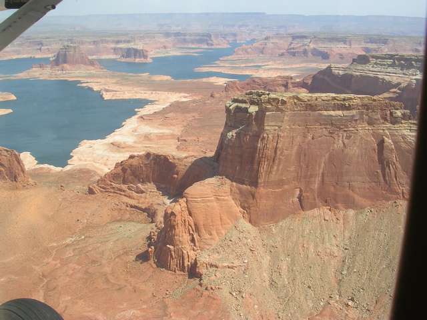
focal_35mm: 38
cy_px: 160
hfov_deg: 49.0
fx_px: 469
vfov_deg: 37.7
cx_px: 214
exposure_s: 1/280
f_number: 5.6
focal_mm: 5.8
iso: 50
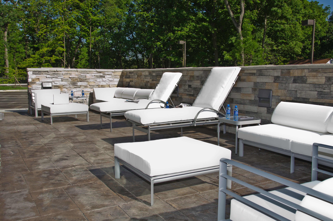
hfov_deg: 53.2
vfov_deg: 36.7
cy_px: 110
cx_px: 166
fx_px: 332
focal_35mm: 36
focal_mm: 24
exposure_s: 1/250
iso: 200
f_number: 8
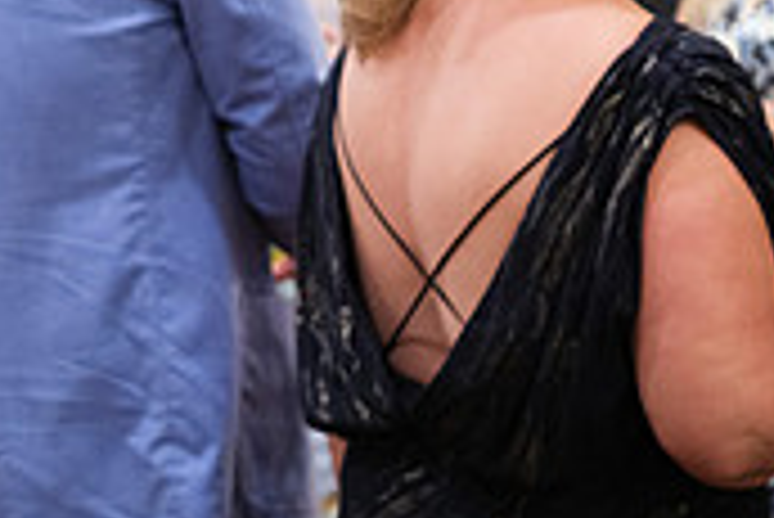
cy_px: 209
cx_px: 32
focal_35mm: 202
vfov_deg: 6.8
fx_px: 4347
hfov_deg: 10.1
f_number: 1.8
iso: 1250
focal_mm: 40
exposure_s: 1/125
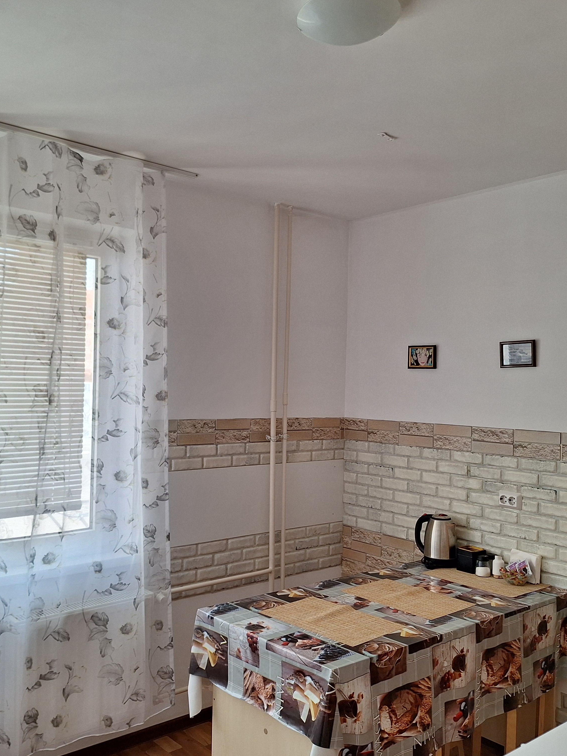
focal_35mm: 31
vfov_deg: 58.4
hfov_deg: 45.3
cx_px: 247
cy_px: 381
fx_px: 677
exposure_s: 1/120
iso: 80
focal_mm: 5.54
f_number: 1.8
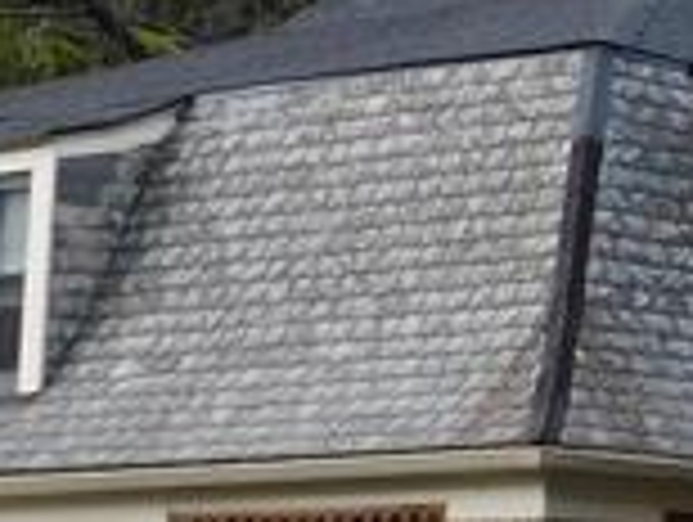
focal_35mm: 199
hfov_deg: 8.8
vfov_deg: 7.5
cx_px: 1796
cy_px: 135
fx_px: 3990
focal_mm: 5.3
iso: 125
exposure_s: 1/320
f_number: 3.2
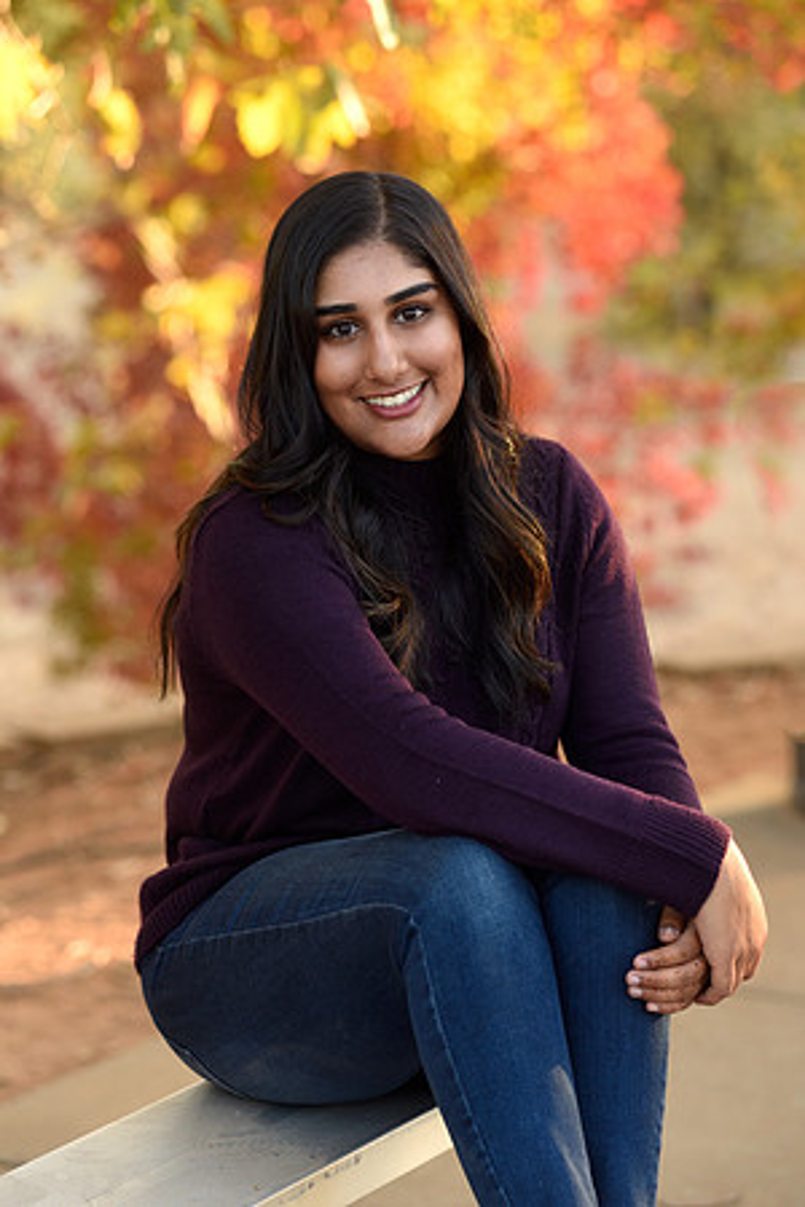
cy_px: 604
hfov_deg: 12.2
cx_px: 402
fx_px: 3756
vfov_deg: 18.3
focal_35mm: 112
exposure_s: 1/200
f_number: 4
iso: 500
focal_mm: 112
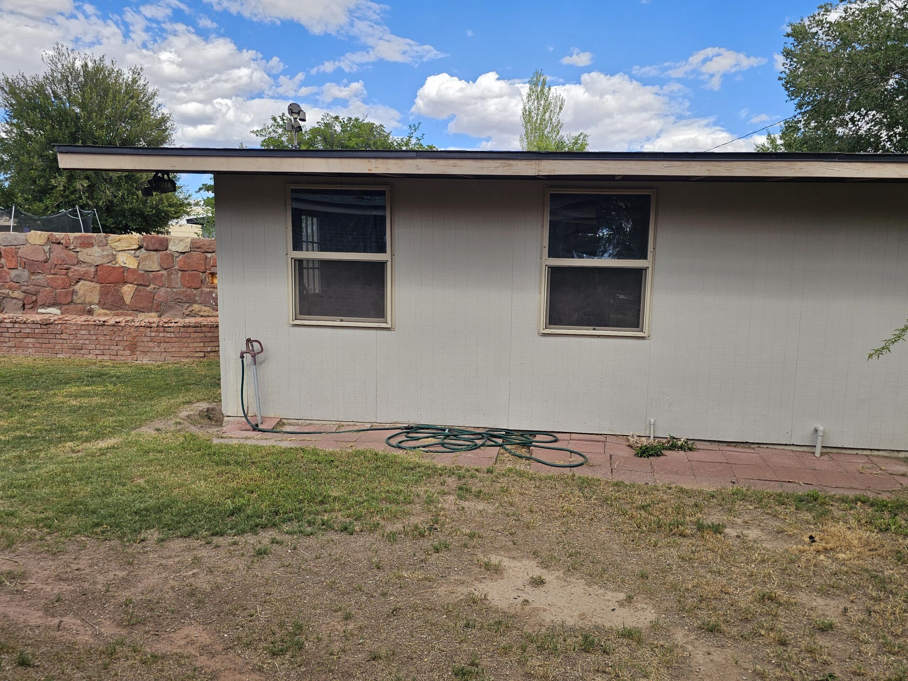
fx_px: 708
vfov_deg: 51.2
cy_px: 381
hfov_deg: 65.0
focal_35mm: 27
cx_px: 516
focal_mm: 6.3
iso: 10
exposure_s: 1/432
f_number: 1.7
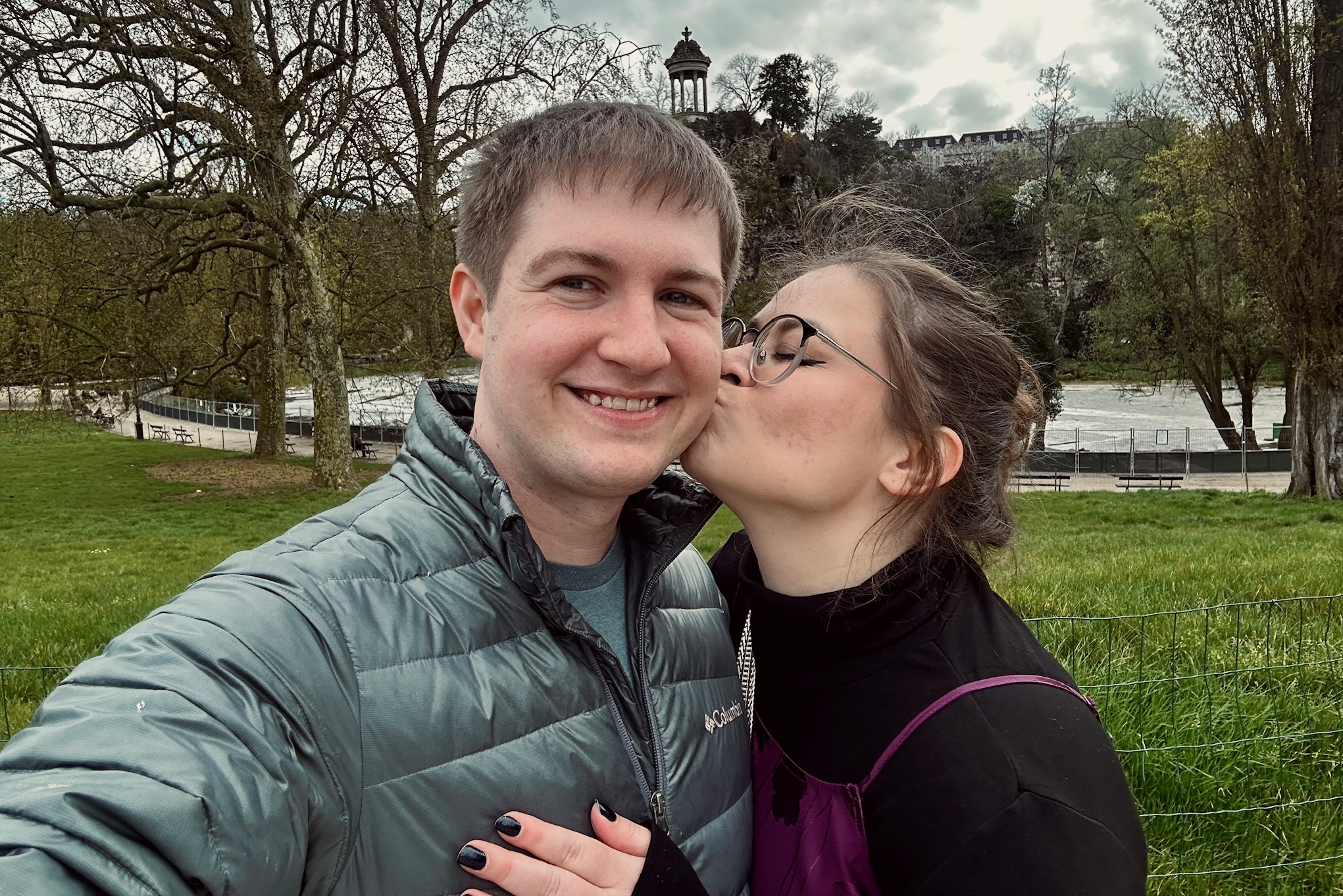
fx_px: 895
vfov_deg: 53.1
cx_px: 673
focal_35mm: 24
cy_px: 421
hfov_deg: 73.7
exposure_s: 1/397
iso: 25
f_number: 1.9
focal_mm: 2.69
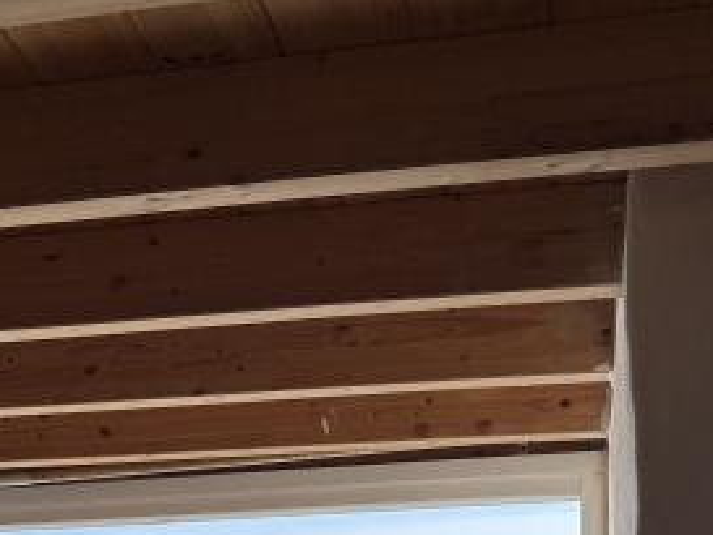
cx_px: -230
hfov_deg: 19.9
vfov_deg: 15.3
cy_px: 788
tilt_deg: +1.2
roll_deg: -0.6
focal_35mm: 90
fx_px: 1855
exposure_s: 1/2907
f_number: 1.78
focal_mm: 6.76
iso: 80
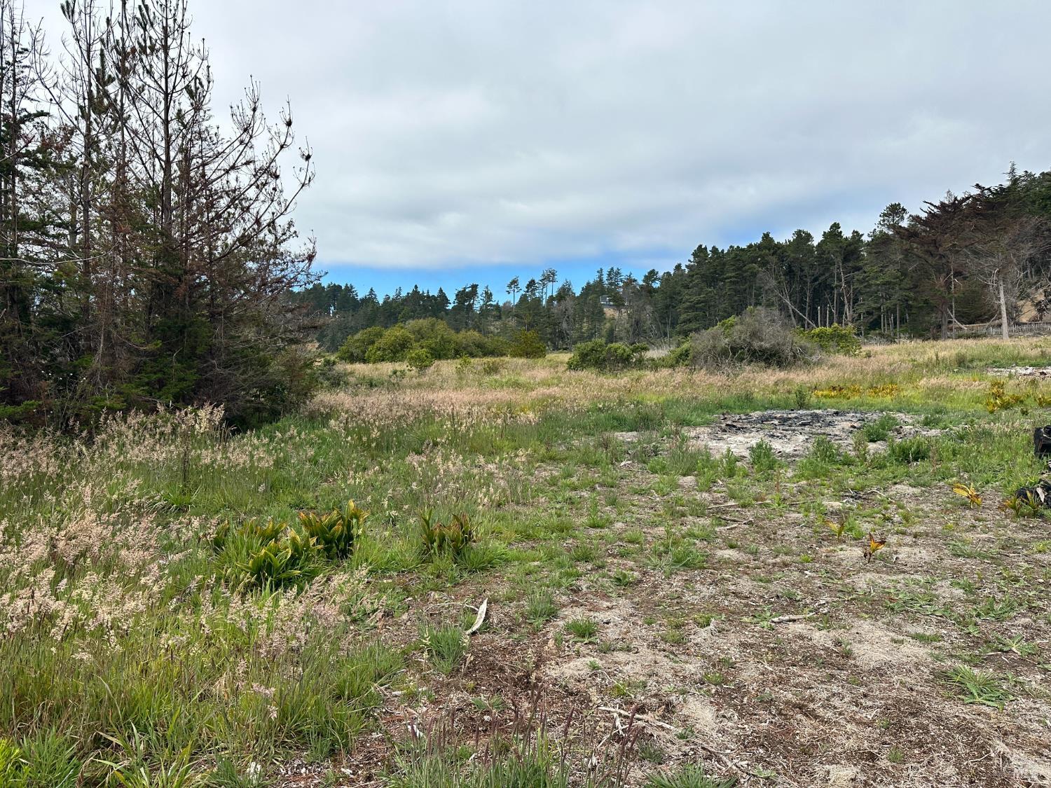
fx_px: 729
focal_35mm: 24
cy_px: 394
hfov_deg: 71.6
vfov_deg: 56.8
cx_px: 526
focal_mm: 6.86
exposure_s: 1/3861
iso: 80
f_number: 1.78
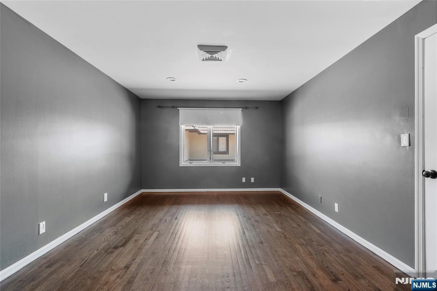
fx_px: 194
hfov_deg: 96.7
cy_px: 146
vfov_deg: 73.8
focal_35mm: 16
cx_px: 218
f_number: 9
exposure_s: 1.3
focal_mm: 16
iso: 250
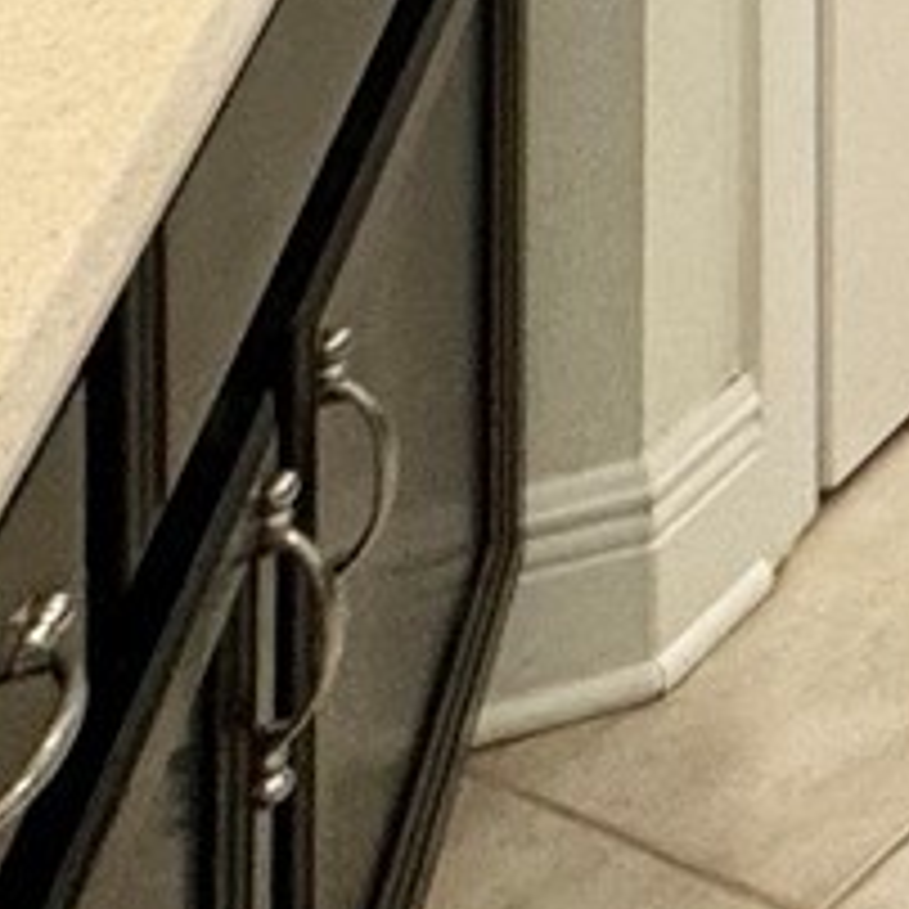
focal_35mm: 98
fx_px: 2912
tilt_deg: -0.2
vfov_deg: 11.8
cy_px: -1652
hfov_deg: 11.9
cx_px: 2516
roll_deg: -0.7
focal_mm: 2.22
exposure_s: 1/120
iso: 125
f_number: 2.2
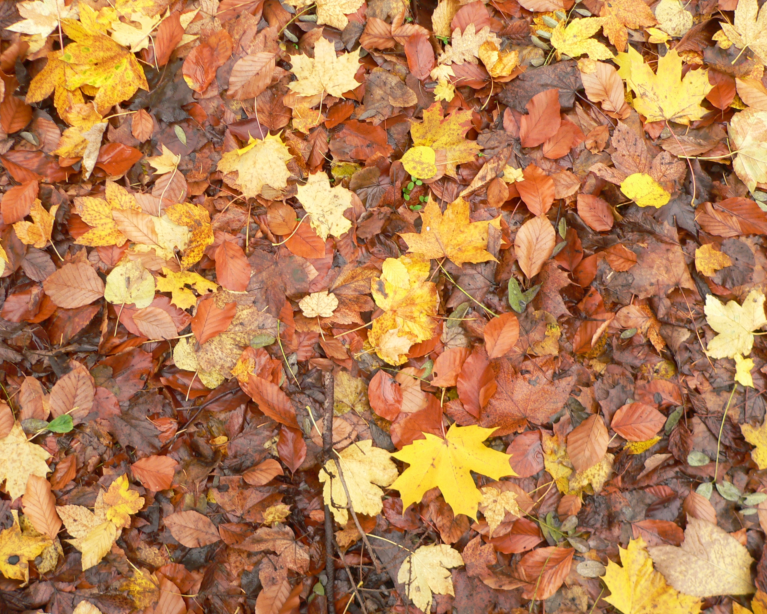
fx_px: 863
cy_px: 304
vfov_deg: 39.2
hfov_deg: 47.9
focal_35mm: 38
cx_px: 389
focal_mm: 6
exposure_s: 1/20
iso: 100
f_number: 2.8
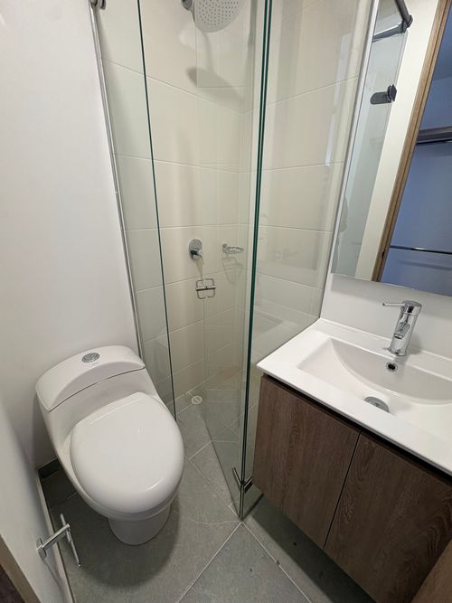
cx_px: 226
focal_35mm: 14
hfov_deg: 85.7
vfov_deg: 102.1
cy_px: 302
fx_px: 244
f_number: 2.2
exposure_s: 1/60
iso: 160
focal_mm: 2.22
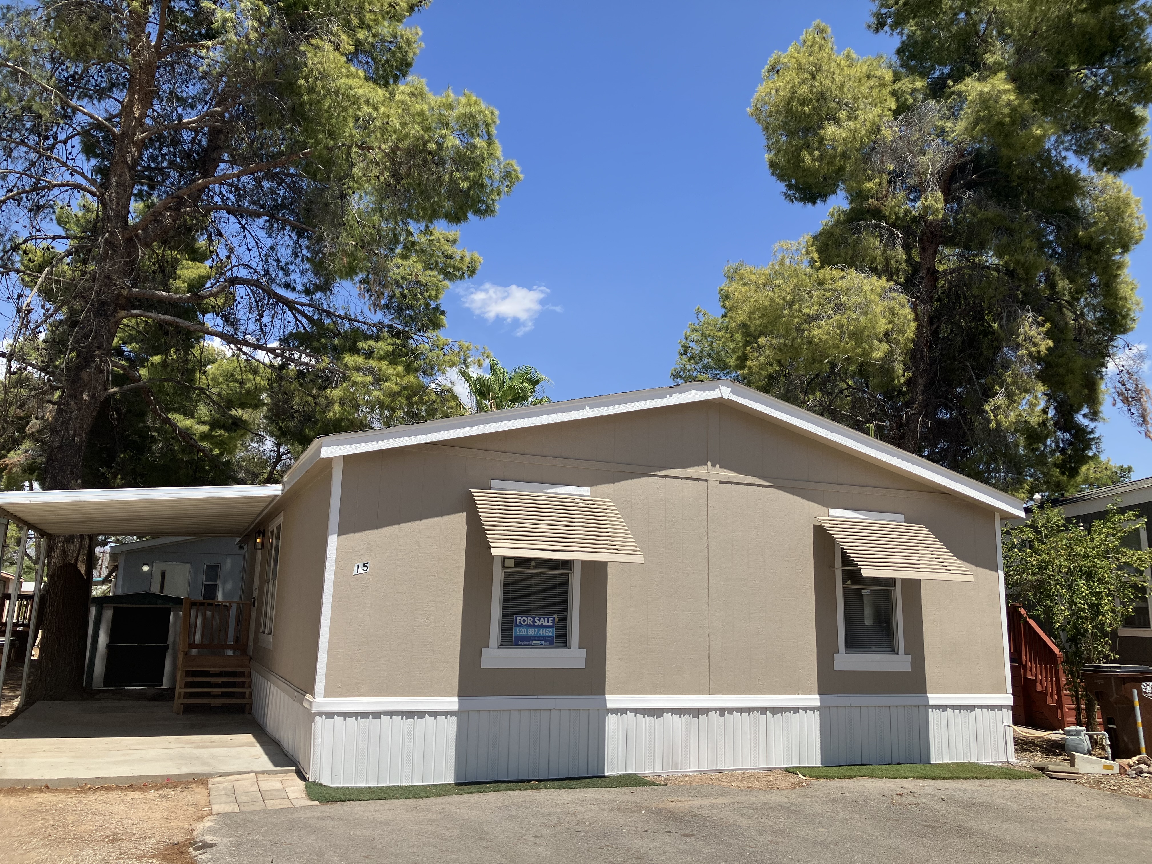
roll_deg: -1.7
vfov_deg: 49.7
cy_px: 432
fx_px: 932
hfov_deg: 63.4
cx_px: 576
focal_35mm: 28
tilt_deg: +11.5
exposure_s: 1/2114
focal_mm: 3.99
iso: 32
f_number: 1.8
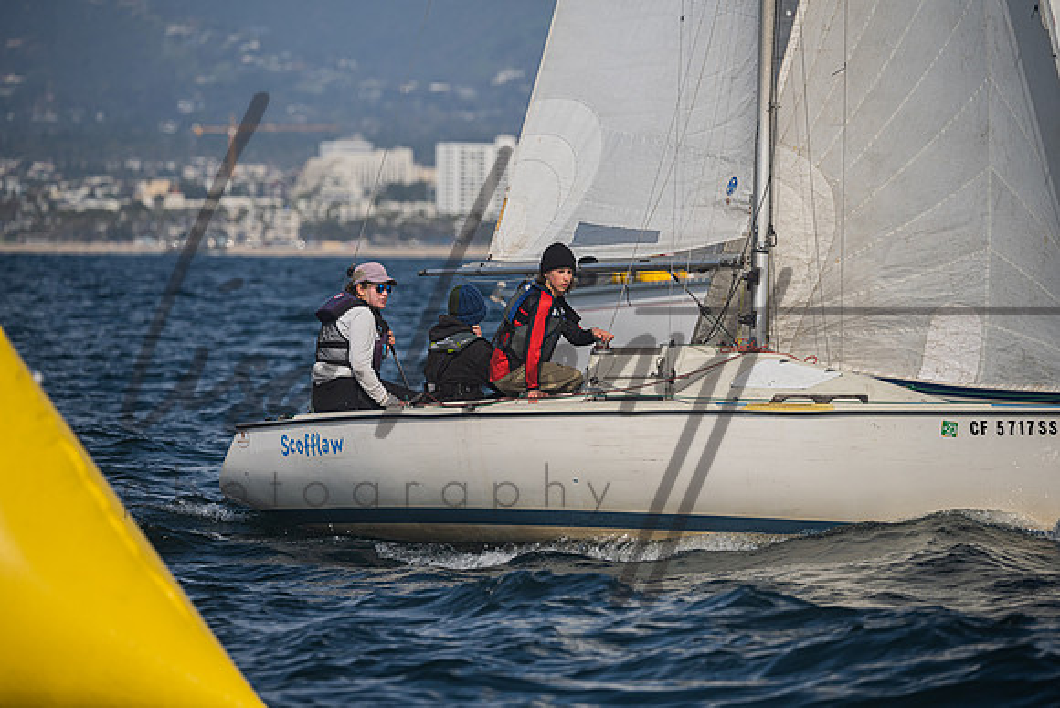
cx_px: 530
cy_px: 354
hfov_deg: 6.6
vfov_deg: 4.4
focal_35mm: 311
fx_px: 9161
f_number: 6.3
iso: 320
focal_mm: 300
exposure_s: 1/4000
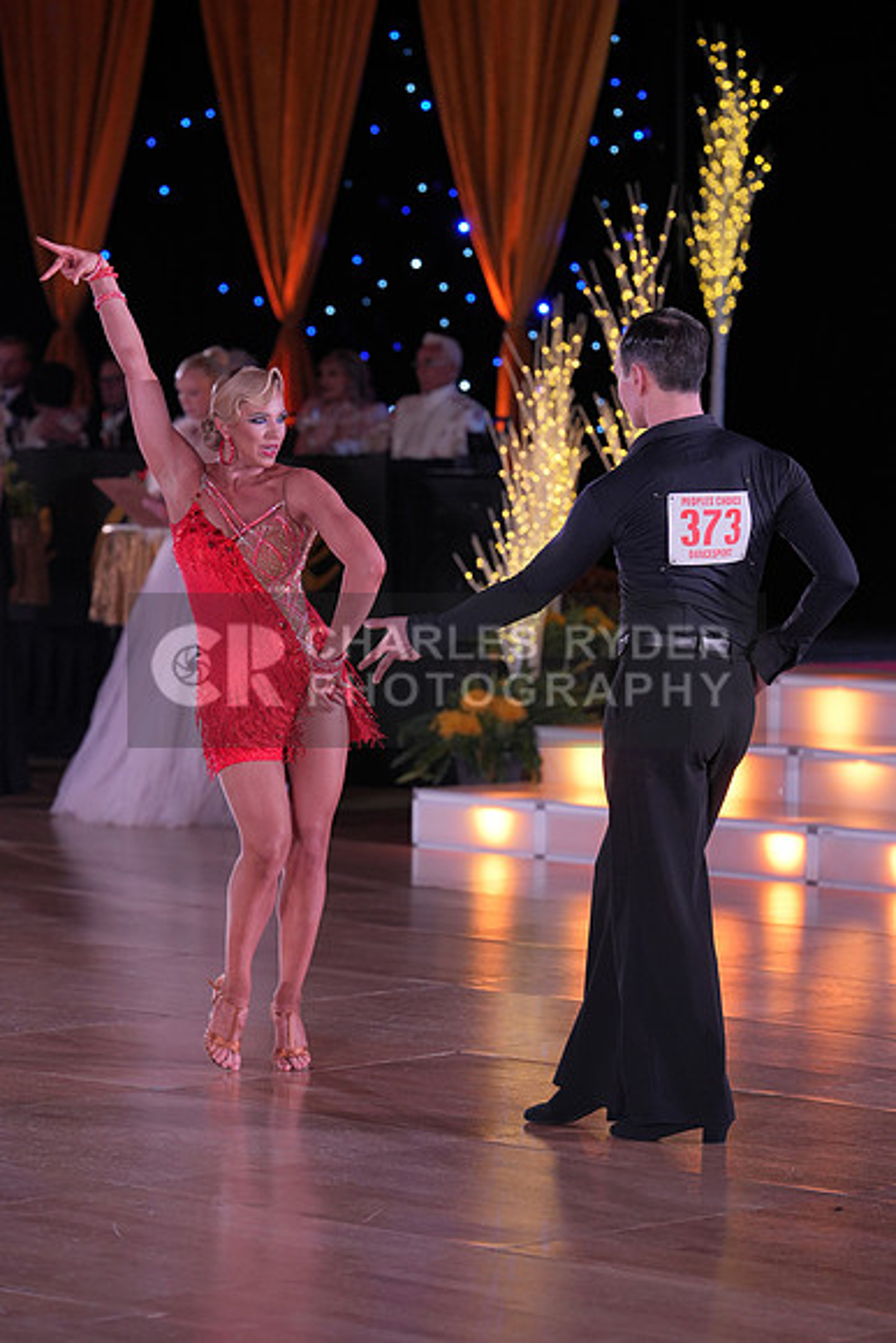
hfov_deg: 10.2
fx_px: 5037
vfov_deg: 15.2
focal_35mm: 135
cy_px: 672
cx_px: 448
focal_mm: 135
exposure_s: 1/400
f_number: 4
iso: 1000
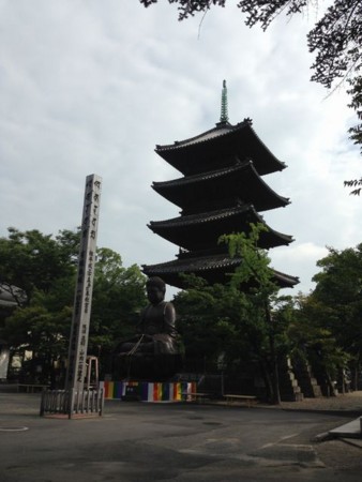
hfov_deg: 43.0
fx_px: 460
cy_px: 241
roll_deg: -1.6
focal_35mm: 33
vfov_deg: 55.3
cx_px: 181
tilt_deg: +19.6
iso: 50
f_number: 2.4
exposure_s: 1/1642
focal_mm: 4.12
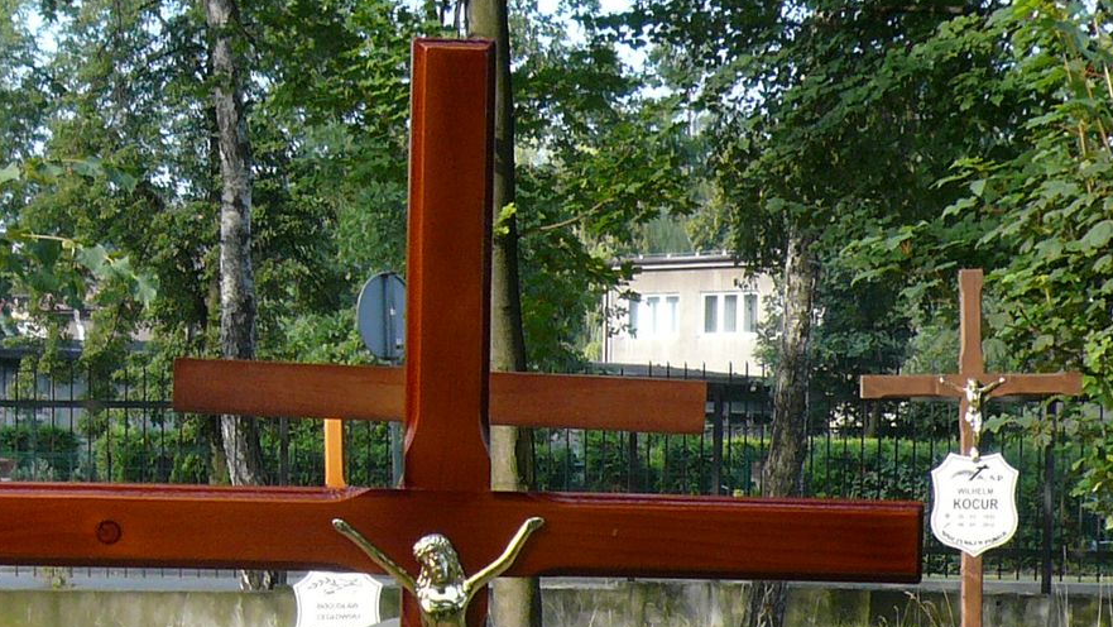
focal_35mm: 89
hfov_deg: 23.9
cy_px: 687
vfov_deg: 13.3
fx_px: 2627
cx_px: 455
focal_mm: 5.2
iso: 100
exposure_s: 1/250
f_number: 2.9
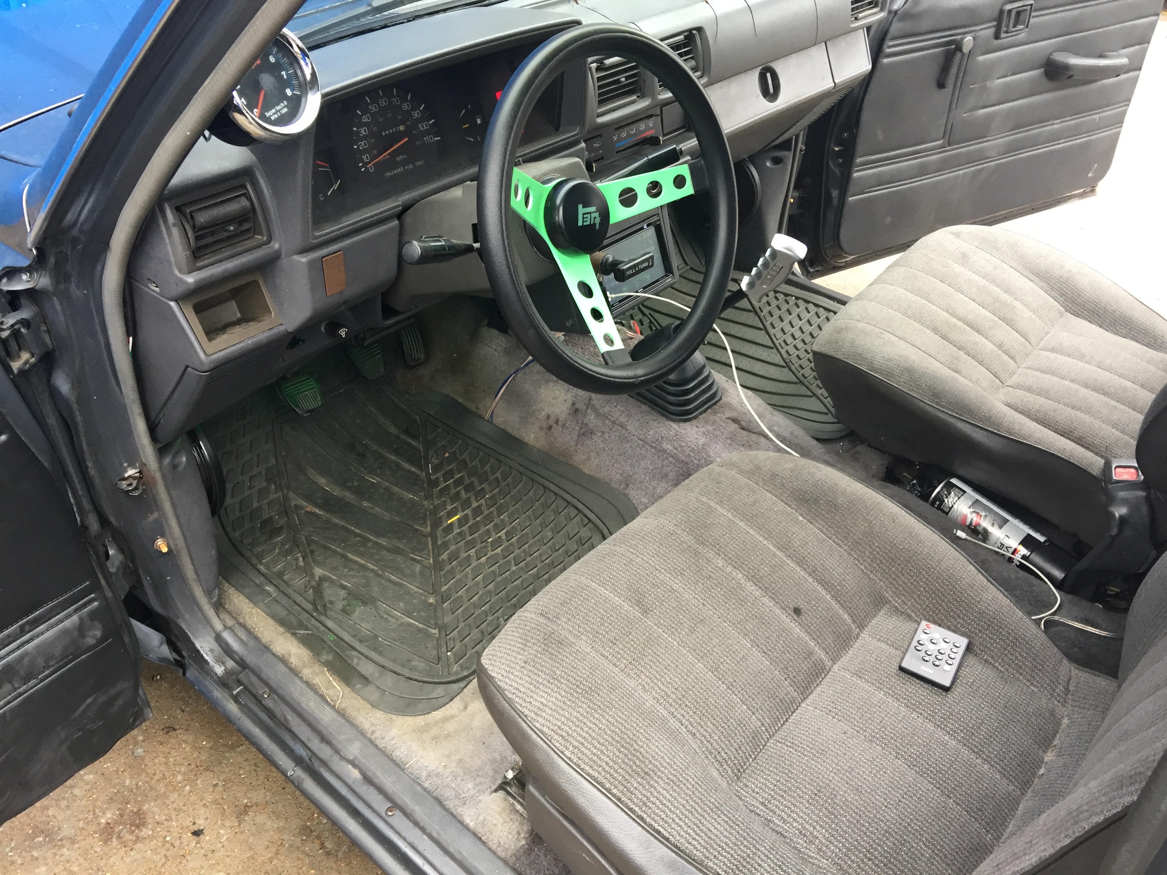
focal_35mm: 29
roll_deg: -4.7
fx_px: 978
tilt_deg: -37.0
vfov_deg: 48.2
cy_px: 438
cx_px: 584
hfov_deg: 61.7
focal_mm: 4.15
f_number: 2.2
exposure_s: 1/30
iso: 32
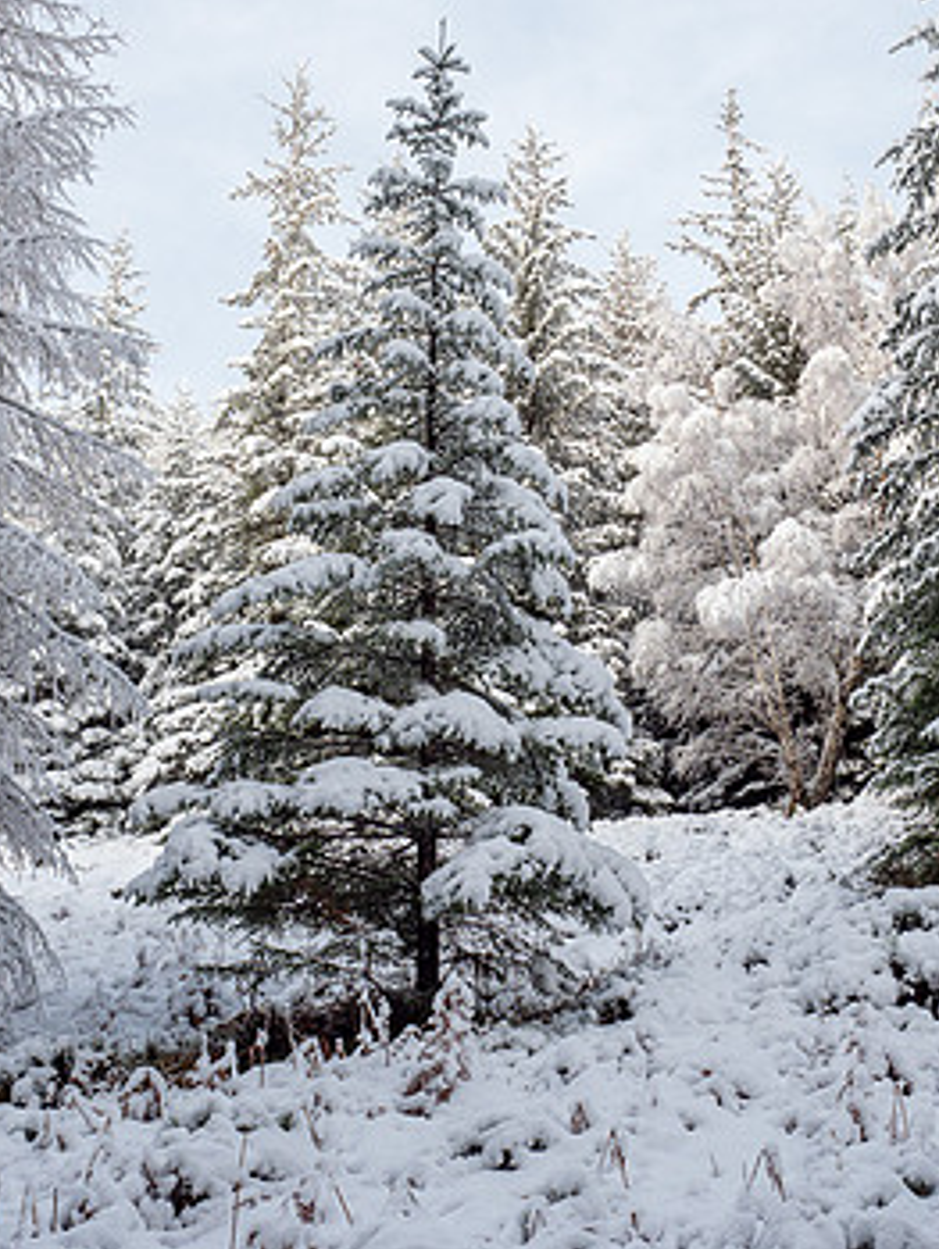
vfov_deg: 35.5
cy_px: 542
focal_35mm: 54
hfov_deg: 27.0
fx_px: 1951
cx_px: 525
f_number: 5
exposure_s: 1/160
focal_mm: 21
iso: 200
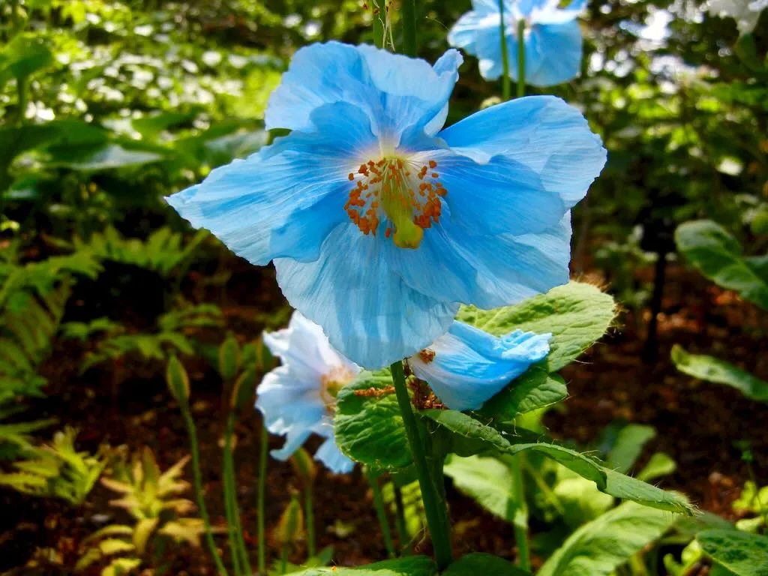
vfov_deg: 32.2
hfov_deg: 42.1
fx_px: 998
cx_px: 384
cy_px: 288
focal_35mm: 45
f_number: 3.8
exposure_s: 1/271
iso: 160
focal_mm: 8.1
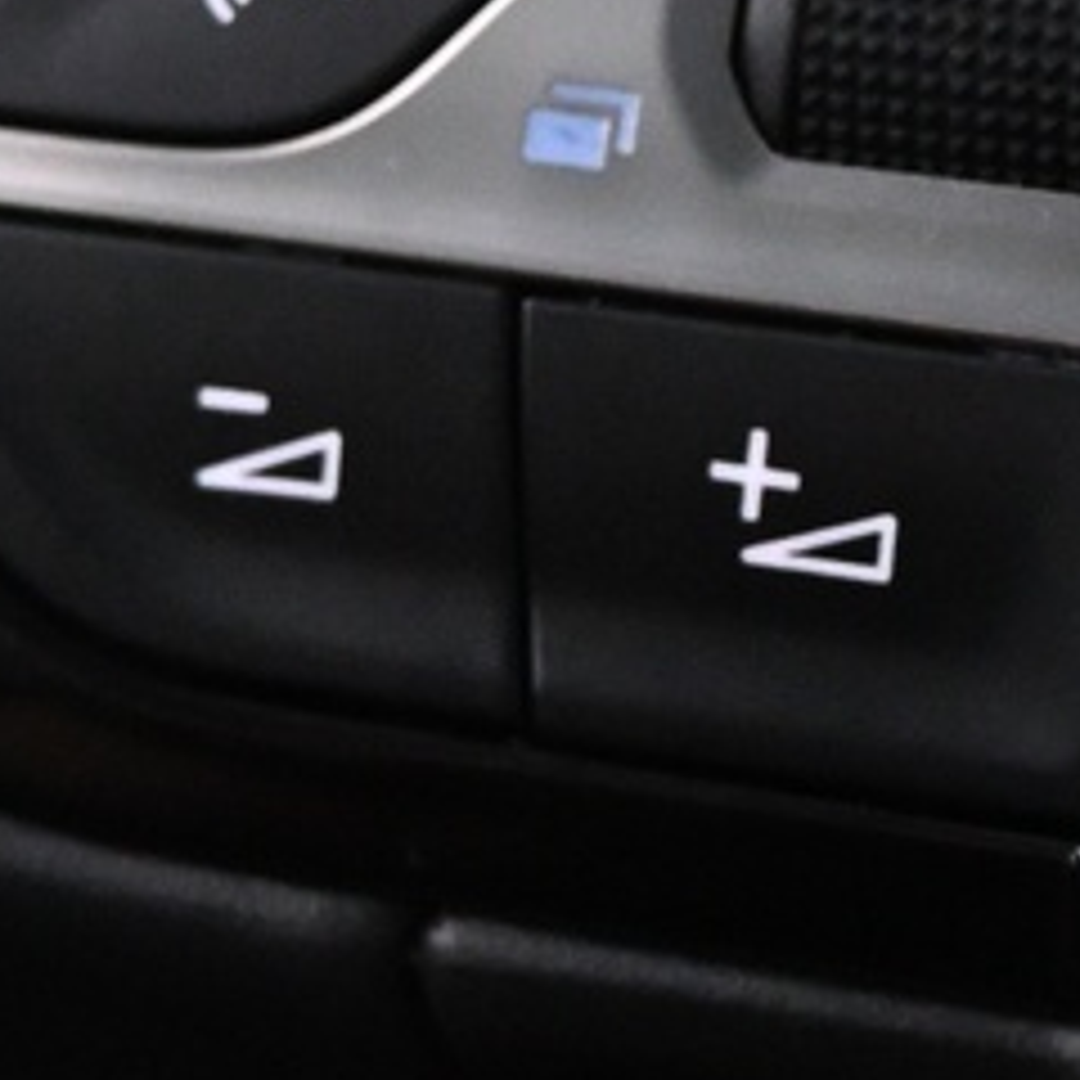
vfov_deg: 10.1
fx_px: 6071
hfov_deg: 10.2
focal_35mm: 172
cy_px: -68
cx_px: 382
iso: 3600
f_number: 4
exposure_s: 1/30
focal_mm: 20
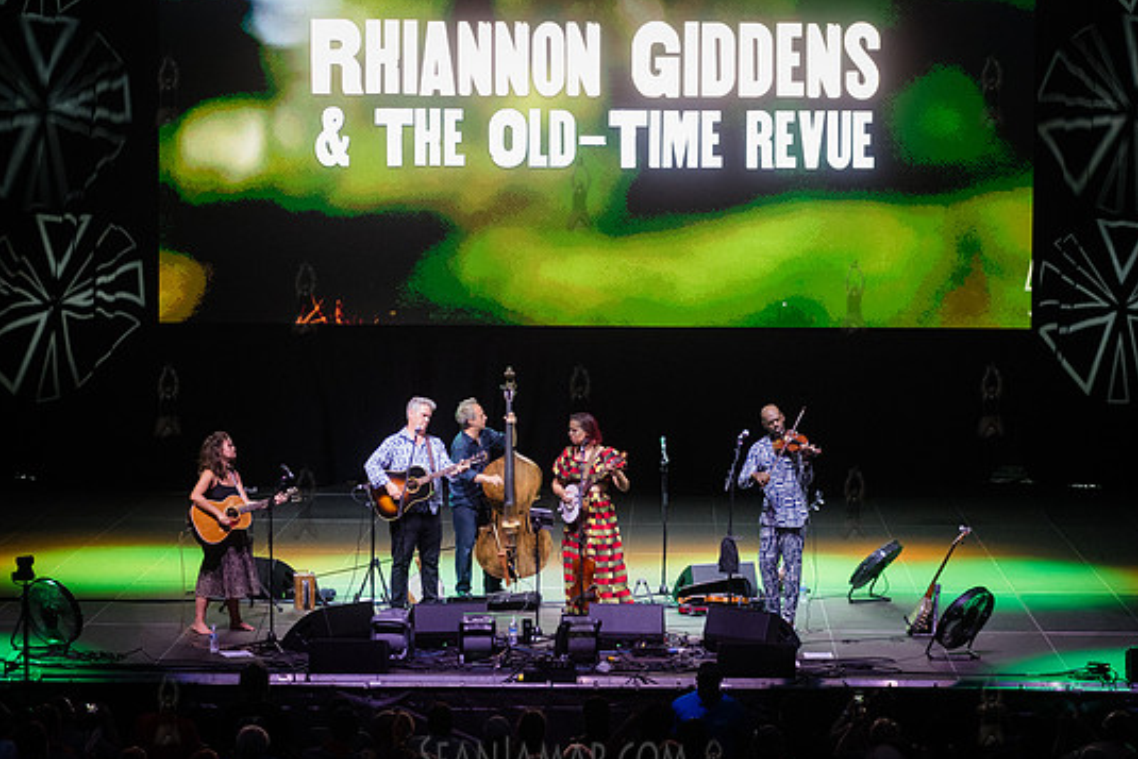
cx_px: 630
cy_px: 447
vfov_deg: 11.9
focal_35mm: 115
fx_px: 3636
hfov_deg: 17.8
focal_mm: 92
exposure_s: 1/320
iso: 4000
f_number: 4
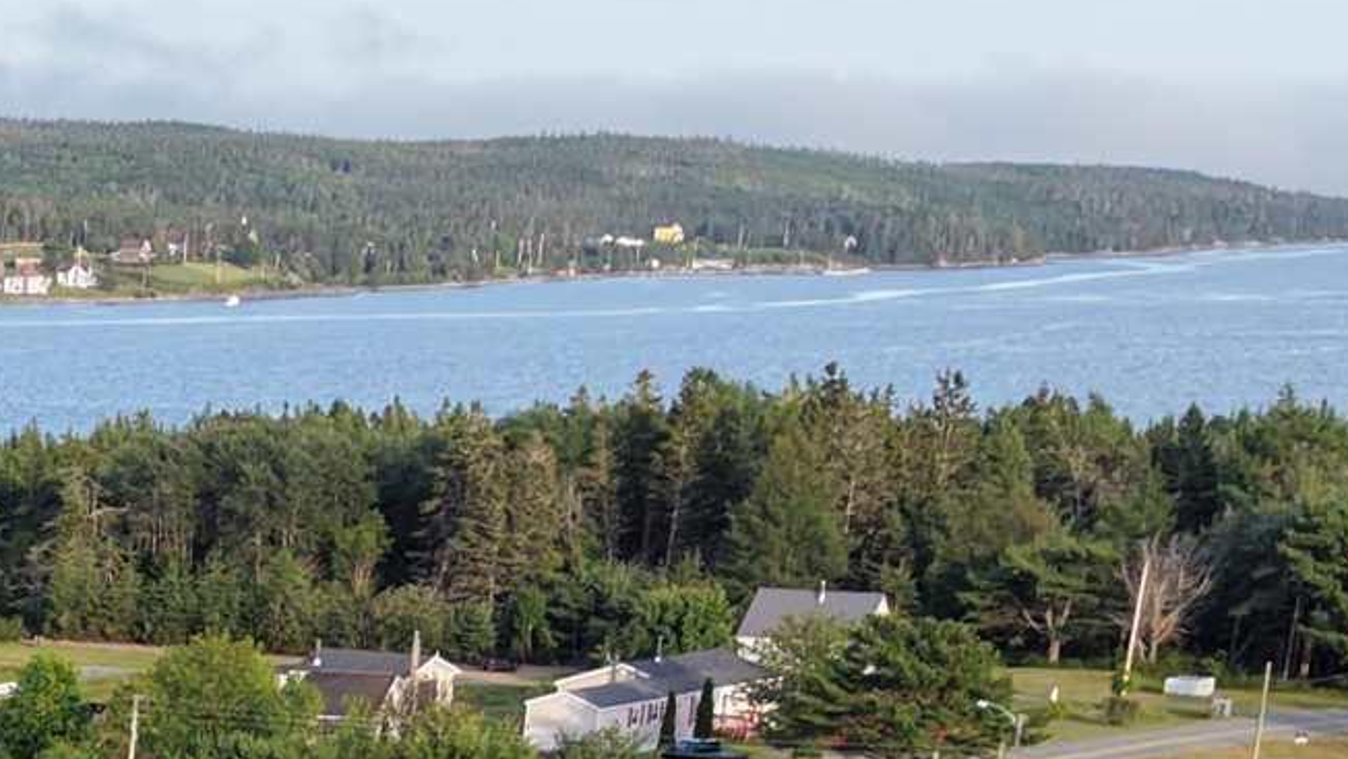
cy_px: 1739
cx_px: -839
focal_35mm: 118
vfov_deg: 9.3
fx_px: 4218
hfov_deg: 16.2
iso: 100
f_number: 1.8
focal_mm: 8.67
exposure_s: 1/640
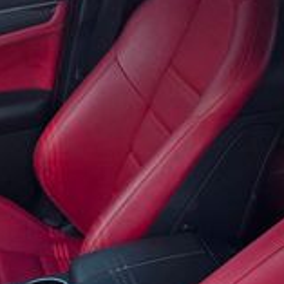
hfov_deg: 20.9
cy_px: 340
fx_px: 770
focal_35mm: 83
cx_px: 112
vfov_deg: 19.7
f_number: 1.7
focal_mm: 6.3
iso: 80
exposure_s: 1/3203
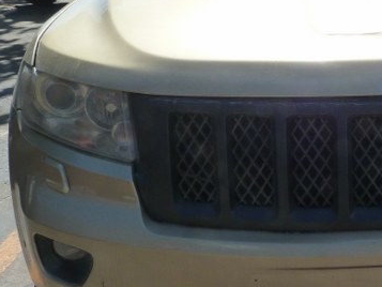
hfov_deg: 31.3
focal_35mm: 56
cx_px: 399
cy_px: 103
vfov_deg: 26.0
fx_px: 618
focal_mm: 4.5
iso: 125
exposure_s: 1/250
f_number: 5.6
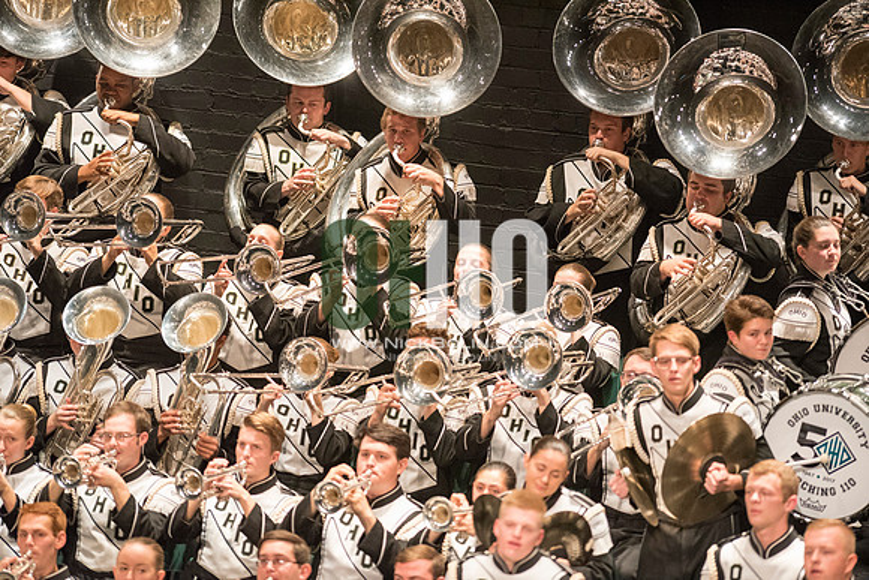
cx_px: 434
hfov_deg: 6.9
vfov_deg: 4.6
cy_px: 290
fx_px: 7243
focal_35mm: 300
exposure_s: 1/500
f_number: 2.8
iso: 4000
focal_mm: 300
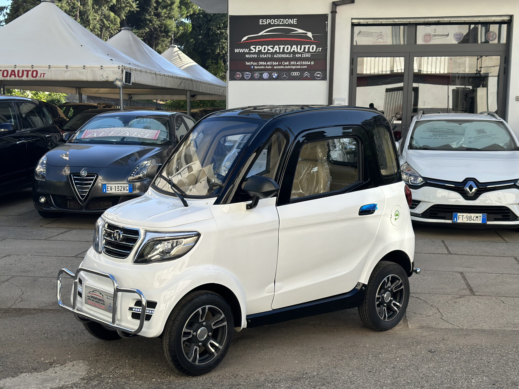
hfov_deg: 39.7
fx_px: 720
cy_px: 194
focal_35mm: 48
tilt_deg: -6.2
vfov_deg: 30.3
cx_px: 260
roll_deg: -1.2
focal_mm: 6.86
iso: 100
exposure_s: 1/2252
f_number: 1.78
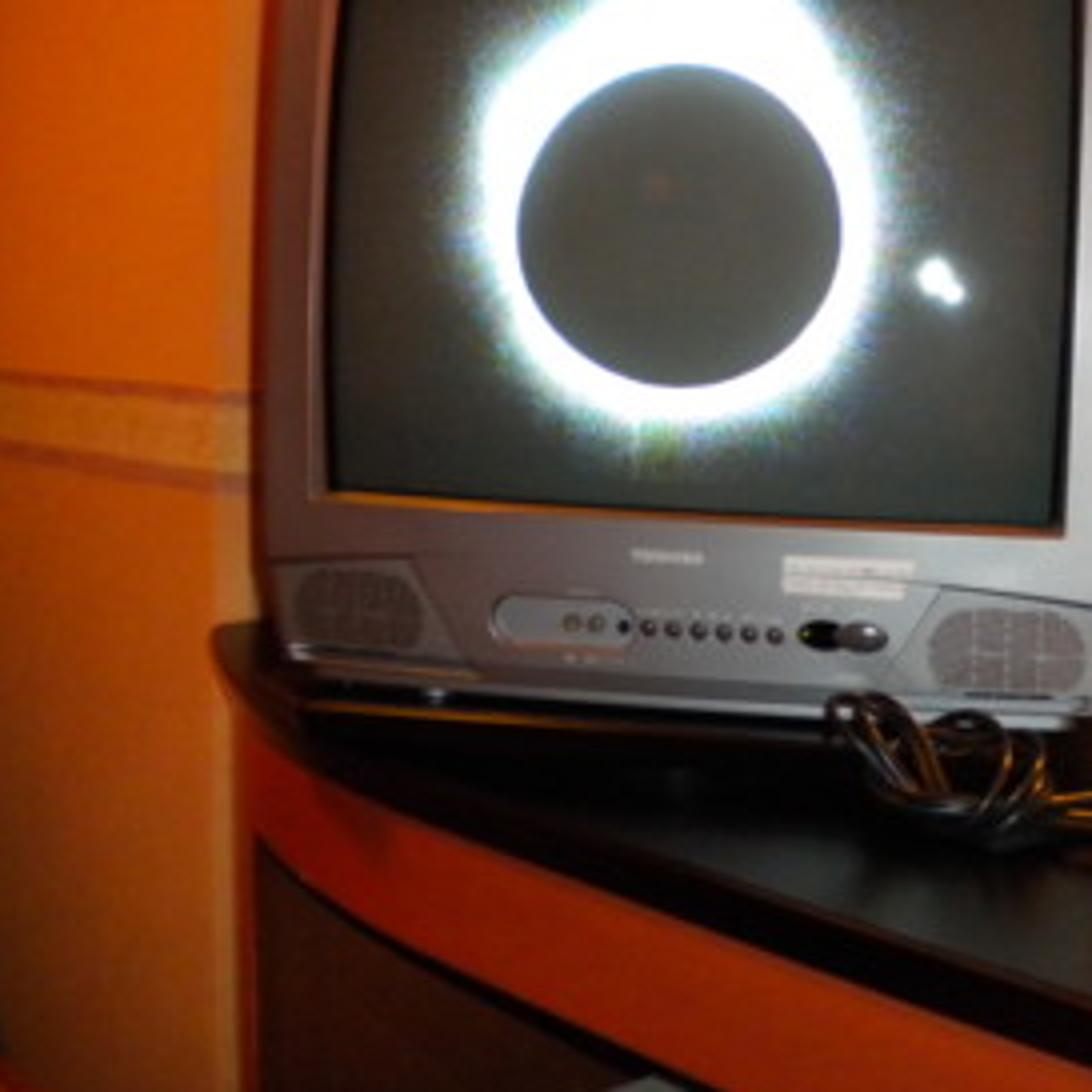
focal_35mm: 51
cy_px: 444
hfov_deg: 32.9
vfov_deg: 33.3
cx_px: 784
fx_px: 1820
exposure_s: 1/30
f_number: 3.1
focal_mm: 6.3
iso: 400
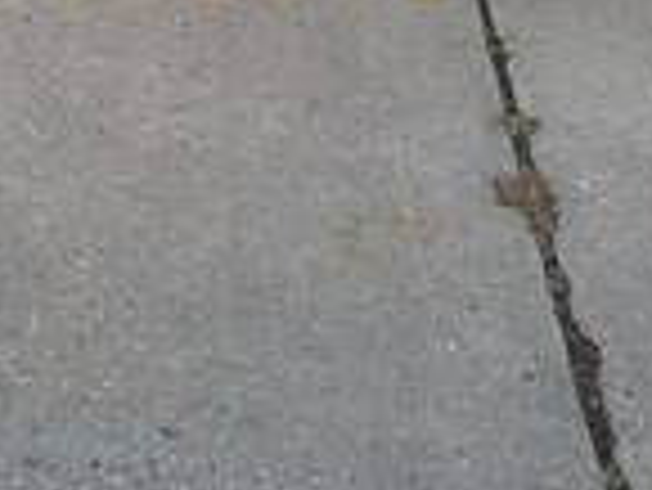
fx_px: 2413
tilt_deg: -14.8
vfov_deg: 10.7
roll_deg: +0.1
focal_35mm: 128
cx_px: -472
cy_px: -477
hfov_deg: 13.9
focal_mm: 4.15
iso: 32
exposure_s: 1/158
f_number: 2.2
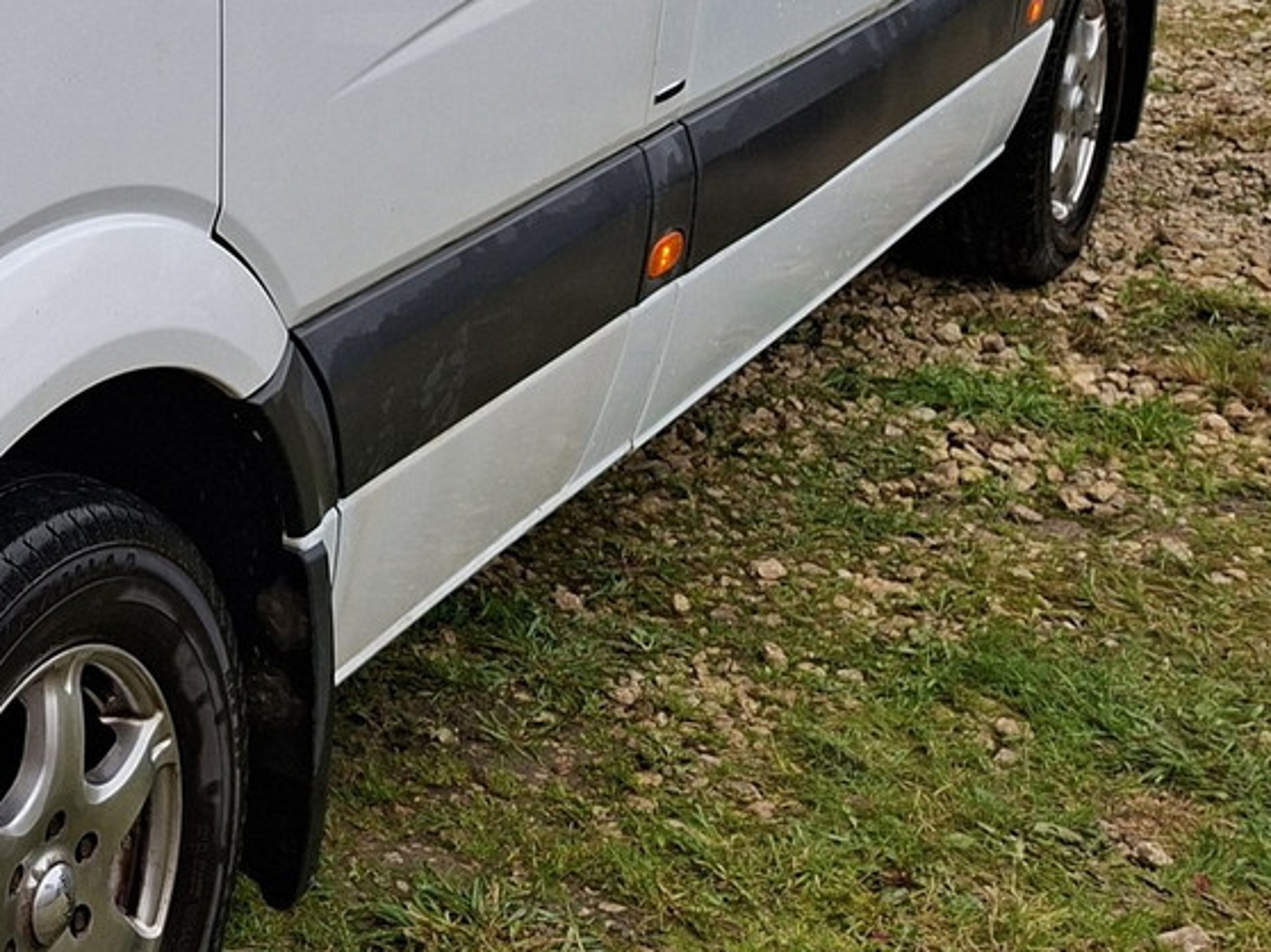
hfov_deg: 25.4
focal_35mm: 66
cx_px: -369
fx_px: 2422
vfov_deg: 21.6
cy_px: 48
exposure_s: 1/446
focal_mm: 5.54
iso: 50
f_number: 1.8
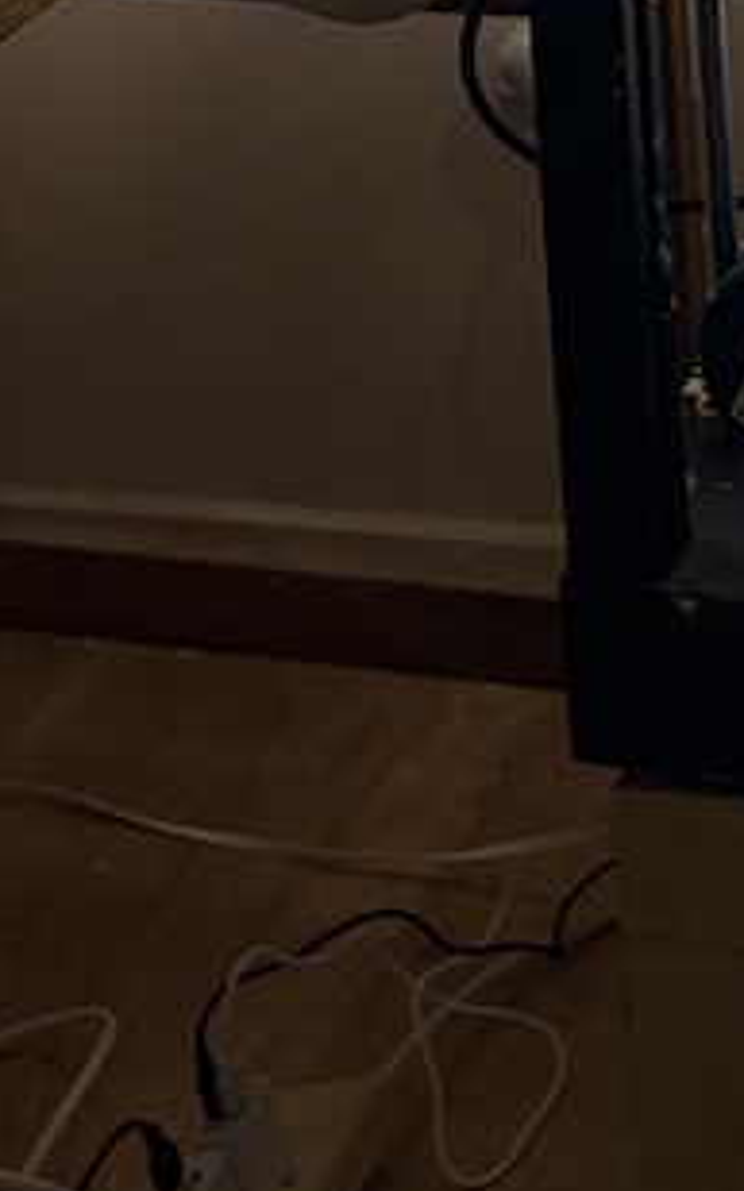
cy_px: -817
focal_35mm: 114
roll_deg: +2.7
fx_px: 3700
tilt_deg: -9.3
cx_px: 1226
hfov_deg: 10.9
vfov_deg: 16.0
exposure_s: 1/118
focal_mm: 5.96
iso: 125
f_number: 1.6
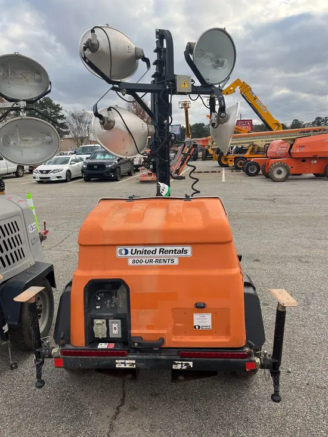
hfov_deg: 53.1
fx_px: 328
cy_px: 218
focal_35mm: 26
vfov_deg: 67.3
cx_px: 164
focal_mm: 5.1
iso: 50
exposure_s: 1/898
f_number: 1.6
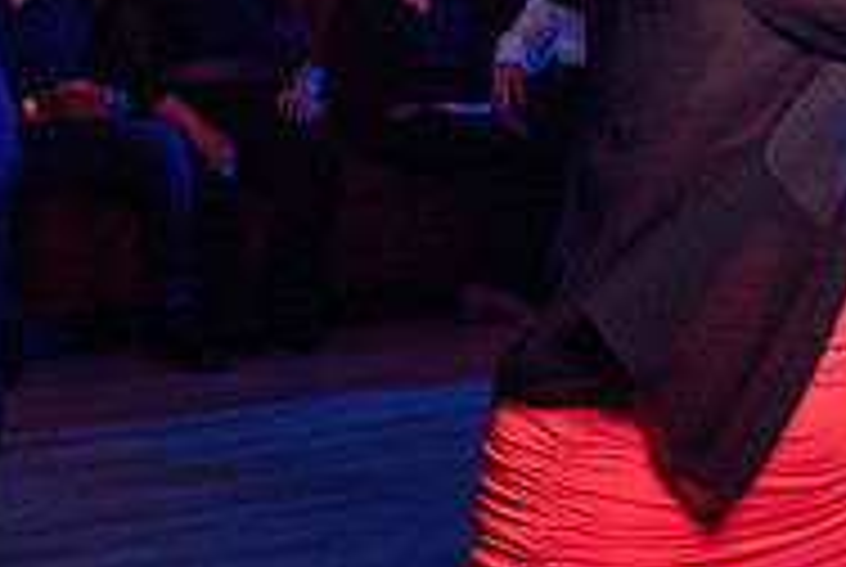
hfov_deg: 17.4
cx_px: 1119
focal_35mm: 110
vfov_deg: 12.4
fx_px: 2589
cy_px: 117
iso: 800
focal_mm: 32
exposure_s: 1/60
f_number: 3.2
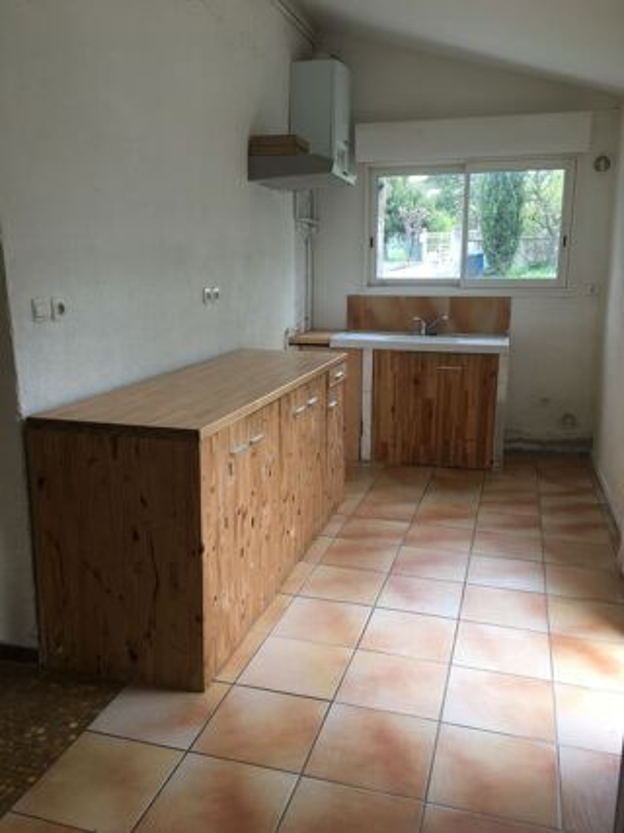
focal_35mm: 29
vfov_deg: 61.7
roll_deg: -0.3
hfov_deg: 48.2
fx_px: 697
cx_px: 312
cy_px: 416
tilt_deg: -11.9
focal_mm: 4.15
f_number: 2.2
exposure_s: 1/50
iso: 32
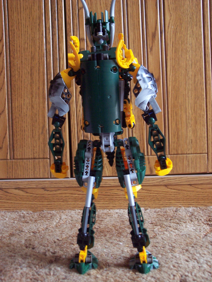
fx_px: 318
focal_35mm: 39
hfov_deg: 36.8
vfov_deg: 47.9
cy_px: 141
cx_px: 106
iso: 200
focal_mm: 8
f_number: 3.4
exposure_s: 1/20
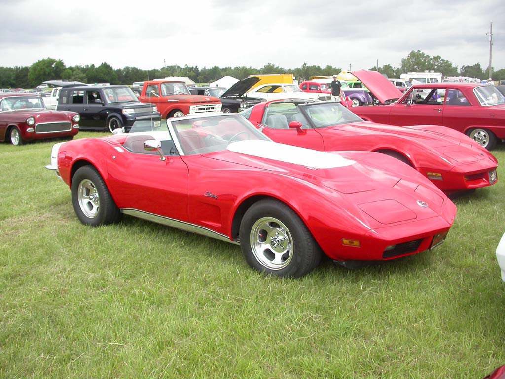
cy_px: 190
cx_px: 252
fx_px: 554
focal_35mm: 38
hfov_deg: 49.0
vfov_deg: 37.7
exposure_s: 1/1000
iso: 100
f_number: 2.6
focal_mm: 7.85
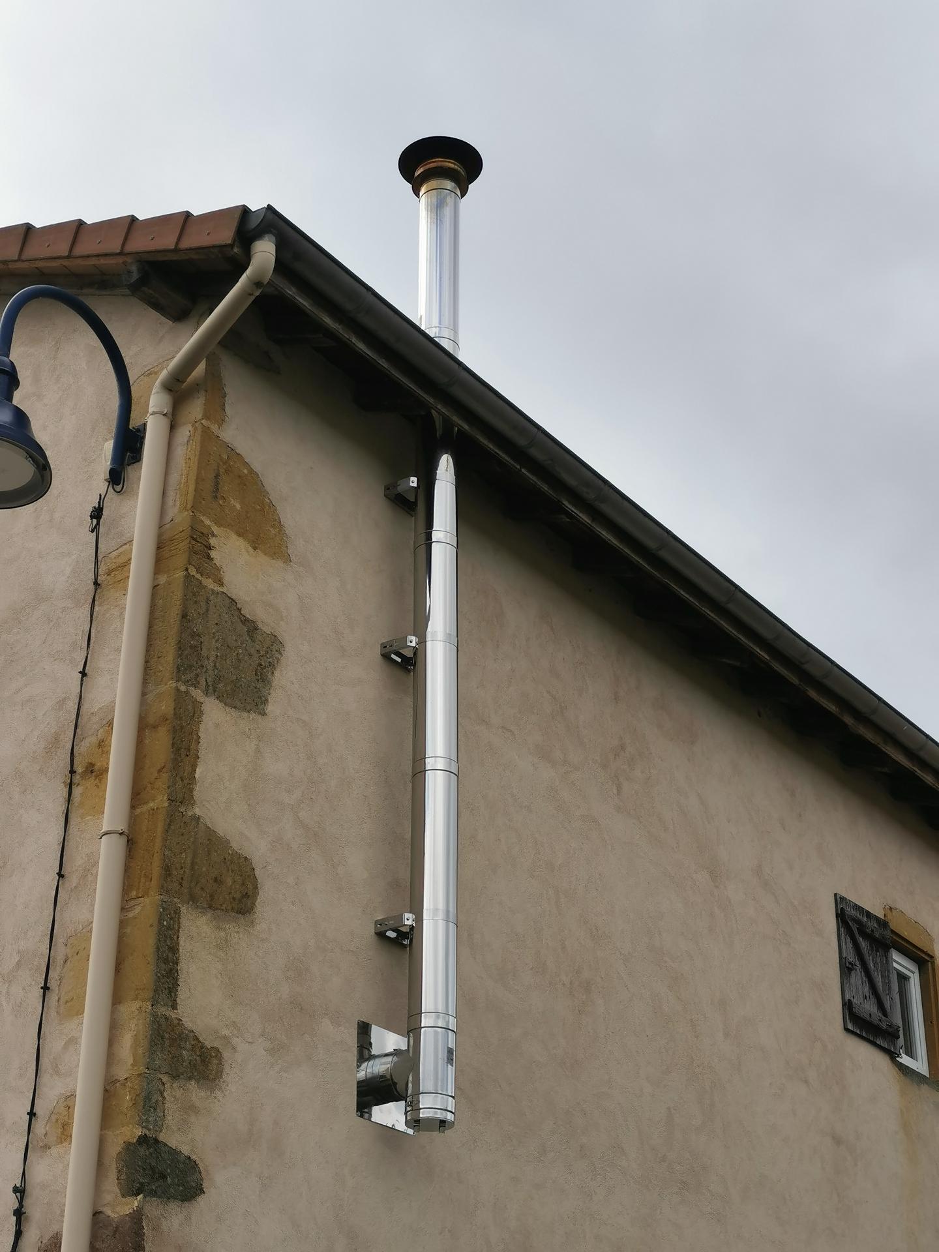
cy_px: 626
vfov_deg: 31.7
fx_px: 2206
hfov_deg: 24.0
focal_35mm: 61
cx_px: 470
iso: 50
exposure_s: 1/2132
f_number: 1.8
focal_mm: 5.58
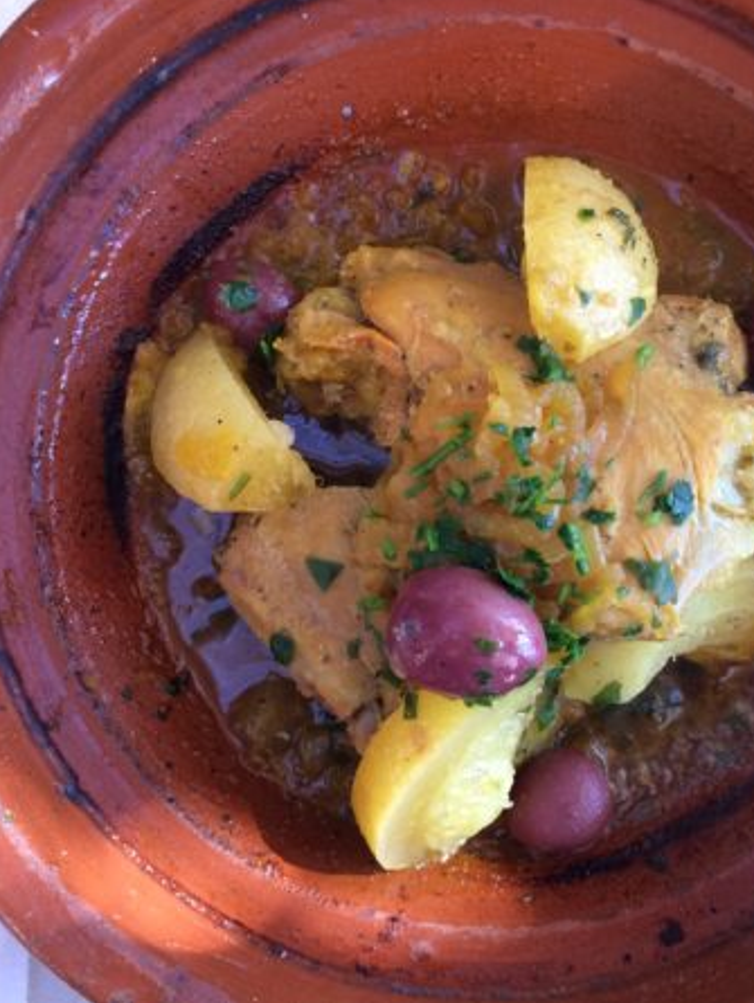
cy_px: 499
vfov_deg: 47.8
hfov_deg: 36.5
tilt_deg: -86.1
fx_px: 1132
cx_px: 491
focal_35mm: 39
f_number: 2.2
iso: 100
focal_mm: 4.15
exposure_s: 1/33
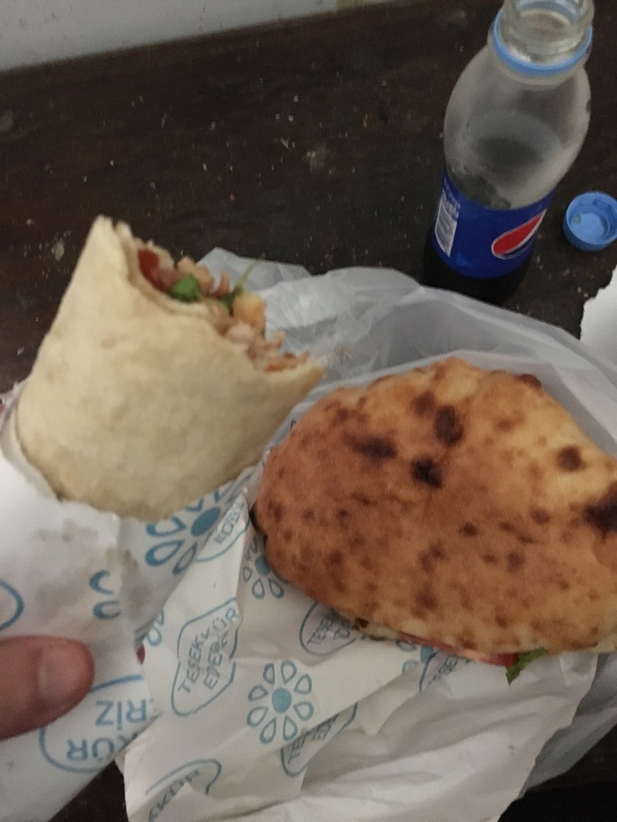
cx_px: 308
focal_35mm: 29
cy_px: 411
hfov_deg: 48.2
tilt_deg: -73.5
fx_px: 689
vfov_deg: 61.7
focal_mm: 4.15
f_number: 2.2
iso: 800
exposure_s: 1/17
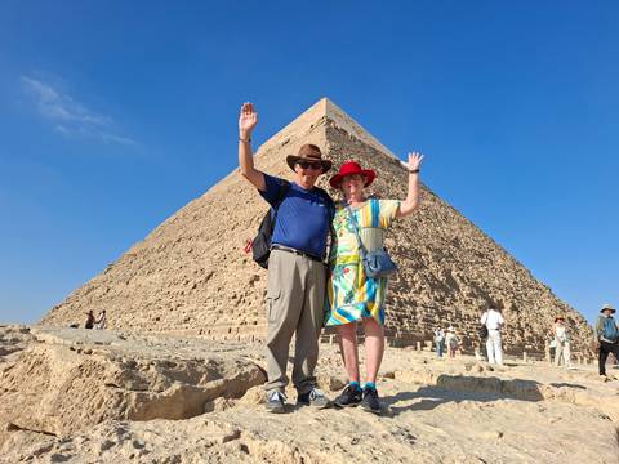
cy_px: 232
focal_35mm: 23
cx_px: 310
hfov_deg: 73.9
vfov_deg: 58.9
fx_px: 411
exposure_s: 1/1767
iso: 50
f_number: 1.8
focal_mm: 5.54
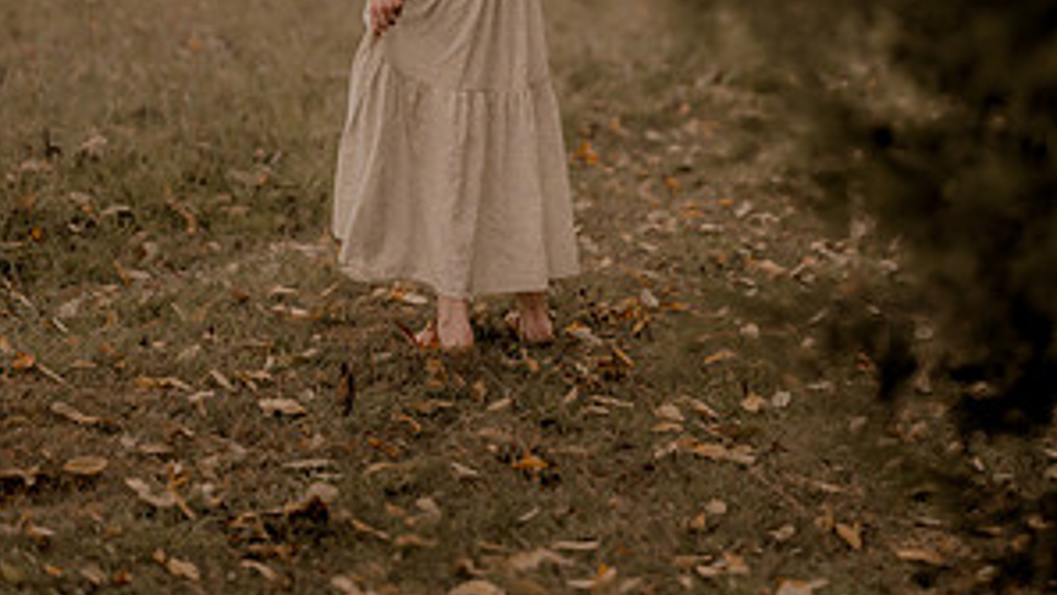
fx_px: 3783
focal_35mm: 135
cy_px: -46
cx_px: 527
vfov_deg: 8.9
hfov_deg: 15.9
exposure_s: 1/2000
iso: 200
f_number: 1.4
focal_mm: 85
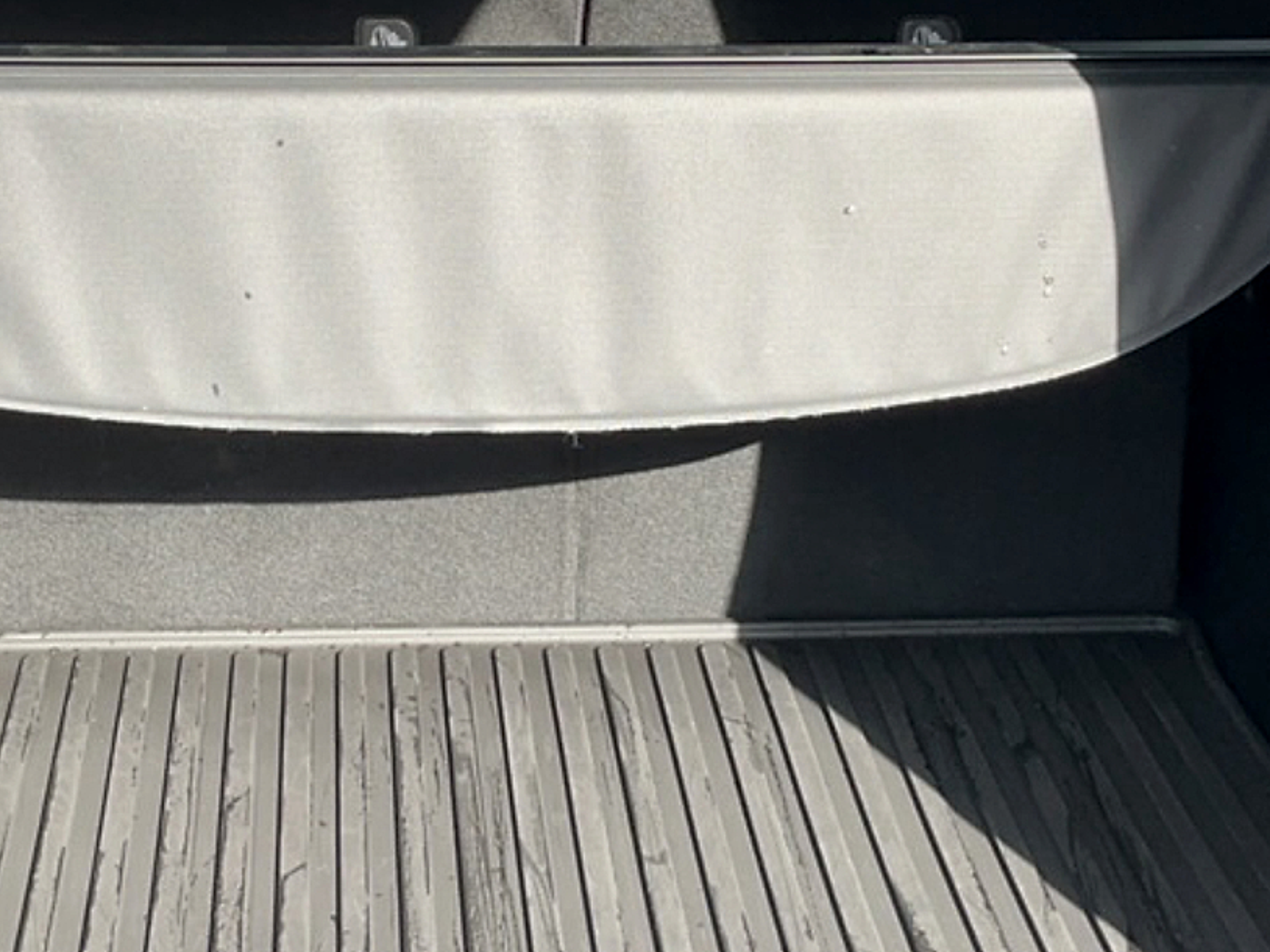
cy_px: 471
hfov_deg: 32.6
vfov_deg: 24.8
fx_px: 2164
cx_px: 496
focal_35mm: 59
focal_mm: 3
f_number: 1.8
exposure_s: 1/307
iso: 25
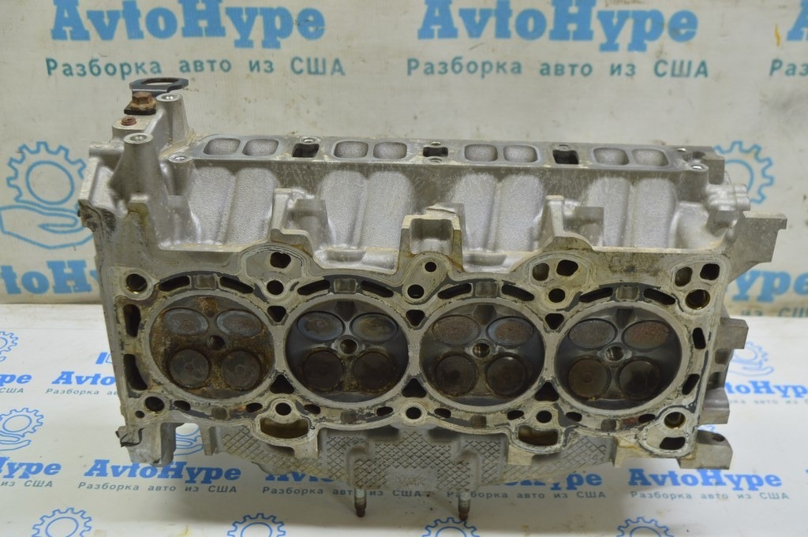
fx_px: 976
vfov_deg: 30.8
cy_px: 268
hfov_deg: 45.0
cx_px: 404
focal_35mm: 44
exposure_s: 1/20
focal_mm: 29
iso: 400
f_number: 5.6
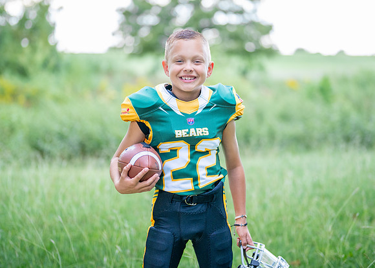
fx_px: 679
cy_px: 109
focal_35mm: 64
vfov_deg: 22.3
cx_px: 197
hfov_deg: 30.8
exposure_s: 1/1250
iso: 320
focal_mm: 50
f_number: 1.2
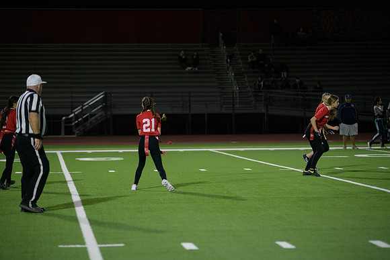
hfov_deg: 14.2
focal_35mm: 145
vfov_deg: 9.5
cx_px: 195
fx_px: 1571
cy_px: 130
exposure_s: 1/640
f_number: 2.8
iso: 2000
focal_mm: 145
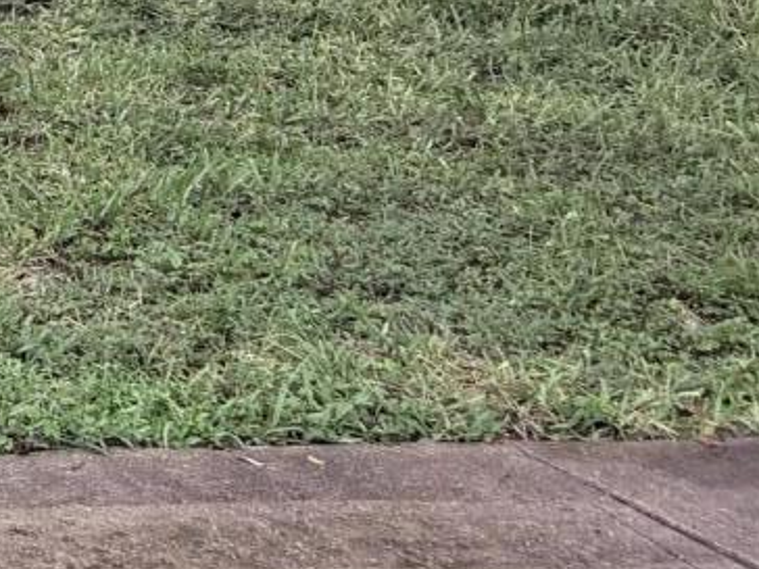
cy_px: -546
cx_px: -1251
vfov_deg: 10.4
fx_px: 2894
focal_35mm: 132
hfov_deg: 11.4
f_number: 1.78
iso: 100
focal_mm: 6.76
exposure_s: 1/1139
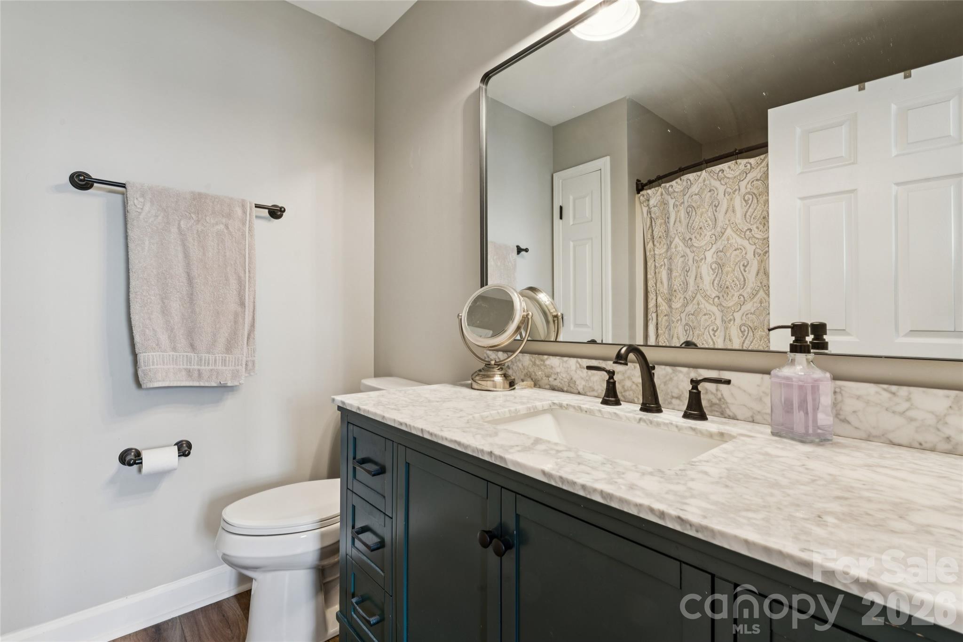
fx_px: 431
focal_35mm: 16
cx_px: 482
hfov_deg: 96.4
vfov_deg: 73.4
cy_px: 321
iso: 100
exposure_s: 1.3
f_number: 13
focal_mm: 16.1
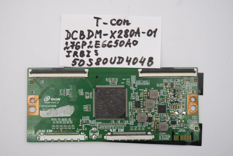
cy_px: 78
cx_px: 116
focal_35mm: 51
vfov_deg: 26.5
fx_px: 330
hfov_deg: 38.9
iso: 160
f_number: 5
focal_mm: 19
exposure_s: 1/125
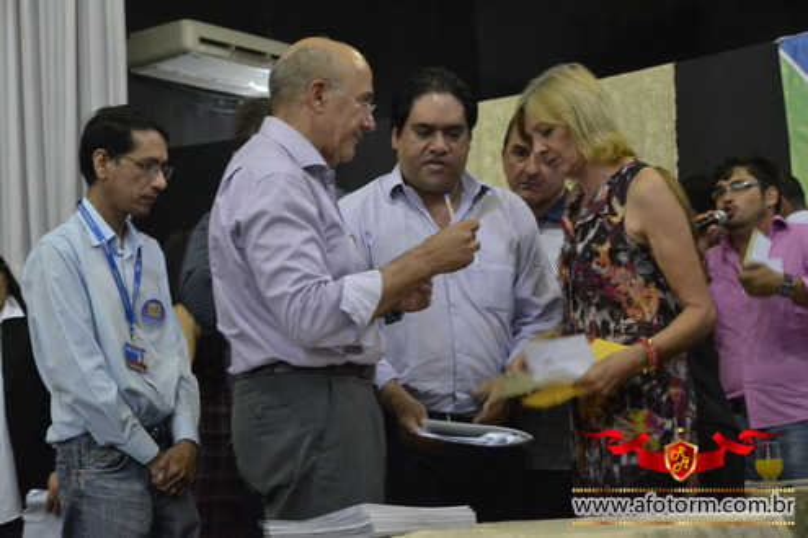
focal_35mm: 75
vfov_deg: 18.2
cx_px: 404
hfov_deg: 27.0
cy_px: 269
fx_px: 1683
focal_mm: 50
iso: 3200
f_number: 4.8
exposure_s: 1/30
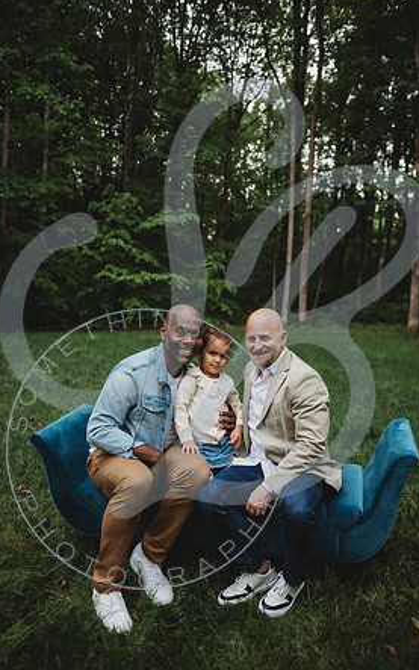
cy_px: 334
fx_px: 548
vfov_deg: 62.9
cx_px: 215
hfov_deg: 41.8
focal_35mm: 30
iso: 100
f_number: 2.8
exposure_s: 1/200
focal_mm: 29
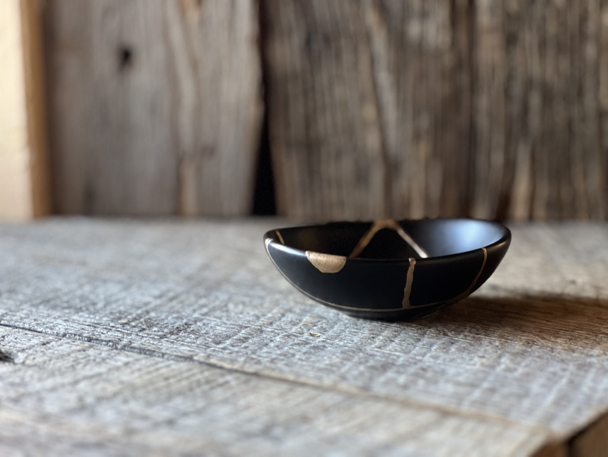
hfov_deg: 25.3
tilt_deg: -10.3
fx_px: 1353
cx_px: 304
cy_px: 228
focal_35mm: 77
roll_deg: +2.1
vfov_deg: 19.2
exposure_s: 1/20
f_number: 2.8
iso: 400
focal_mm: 9
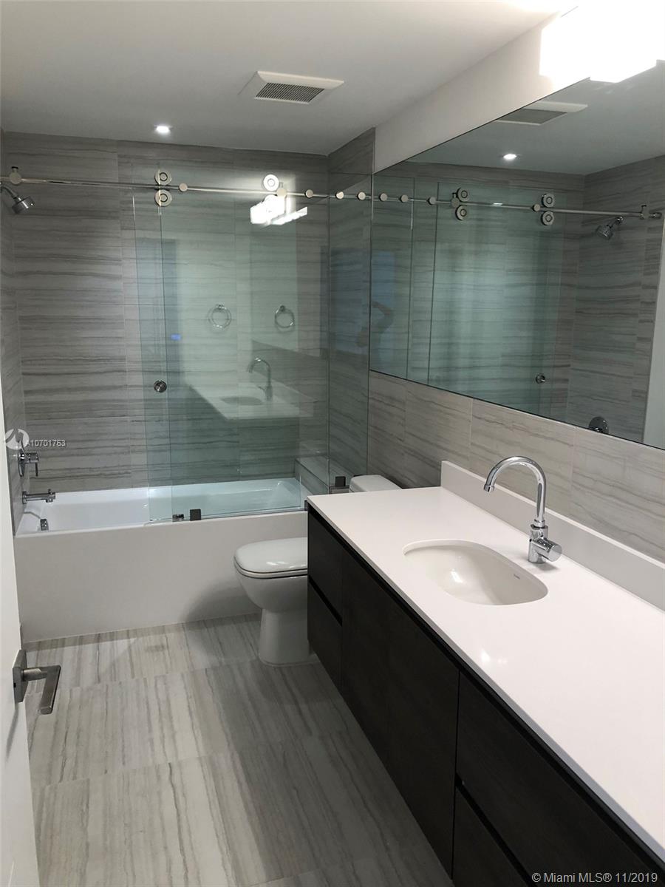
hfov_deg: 49.7
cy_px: 444
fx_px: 717
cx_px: 332
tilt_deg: -9.2
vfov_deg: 63.4
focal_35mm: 28
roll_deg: -0.4
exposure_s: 1/30
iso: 32
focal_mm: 3.99
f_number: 1.8
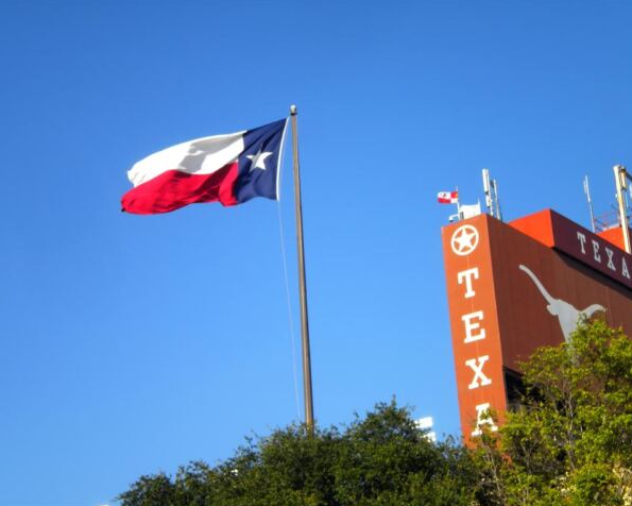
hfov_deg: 23.0
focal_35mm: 83
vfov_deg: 18.5
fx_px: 1552
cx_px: 305
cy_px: 253
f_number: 7.2
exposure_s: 1/224
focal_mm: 14.3
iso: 80
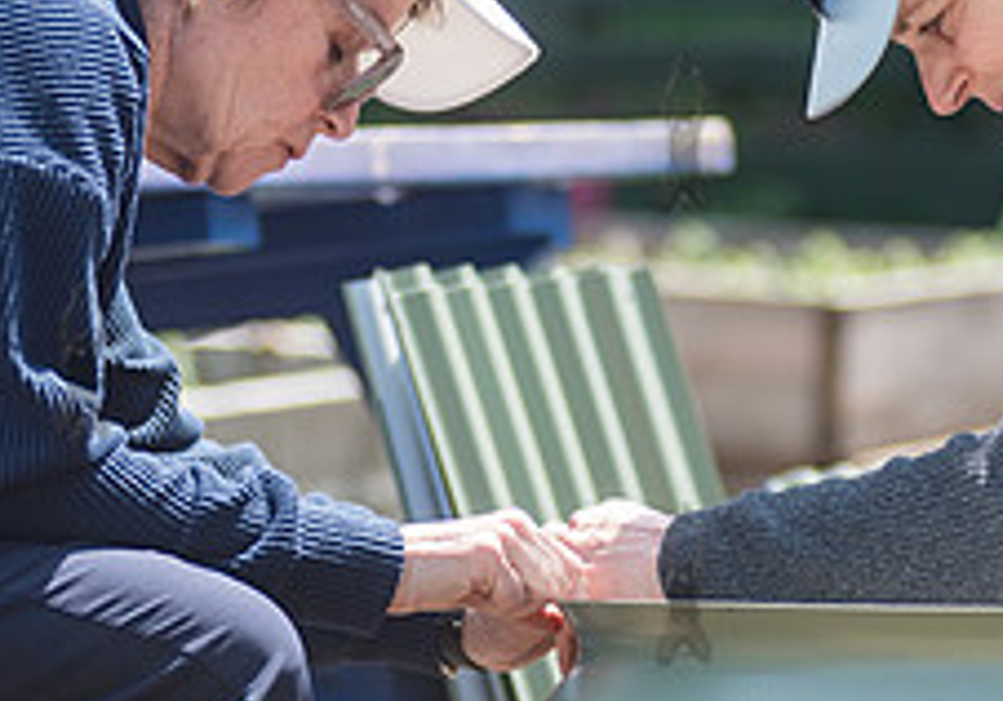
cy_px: 55
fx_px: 8202
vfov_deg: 4.9
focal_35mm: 290
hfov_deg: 7.0
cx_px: 860
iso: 100
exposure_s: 1/500
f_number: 3.2
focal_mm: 100
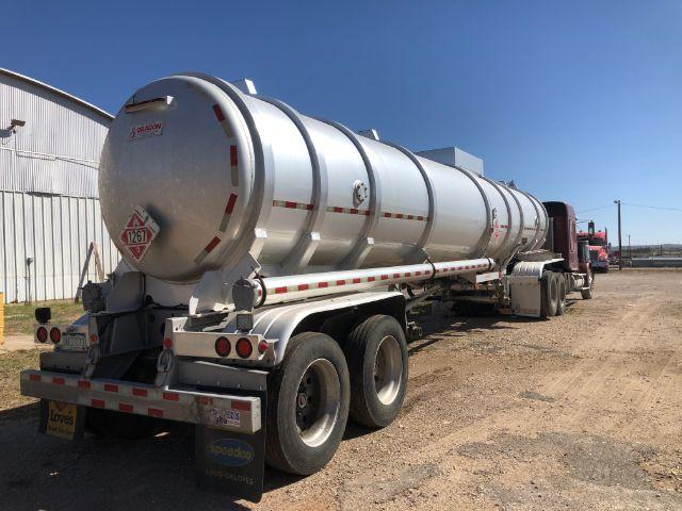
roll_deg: +2.1
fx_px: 552
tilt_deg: +1.7
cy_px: 256
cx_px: 341
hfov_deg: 63.4
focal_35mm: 28
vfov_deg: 49.7
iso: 20
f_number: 1.8
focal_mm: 4
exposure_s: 1/3436
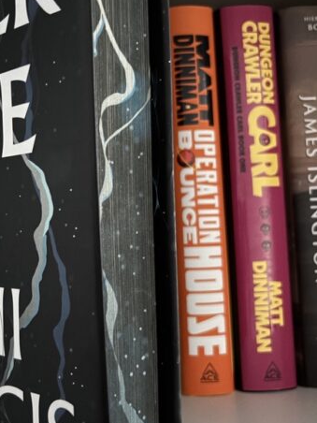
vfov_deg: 41.2
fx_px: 562
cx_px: 39
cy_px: 190
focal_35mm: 46
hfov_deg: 30.3
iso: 640
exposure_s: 1/12
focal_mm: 5.96
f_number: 1.6
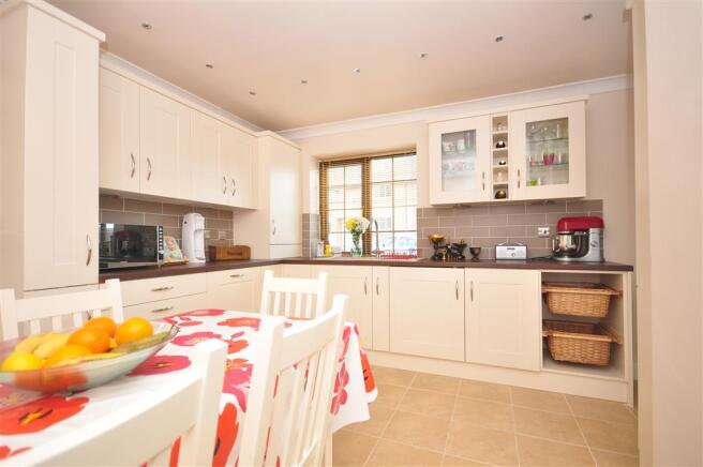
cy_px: 234
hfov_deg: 90.1
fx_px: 351
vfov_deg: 67.3
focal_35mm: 18
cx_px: 352
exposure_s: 1/40
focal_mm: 12
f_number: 4.5
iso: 200
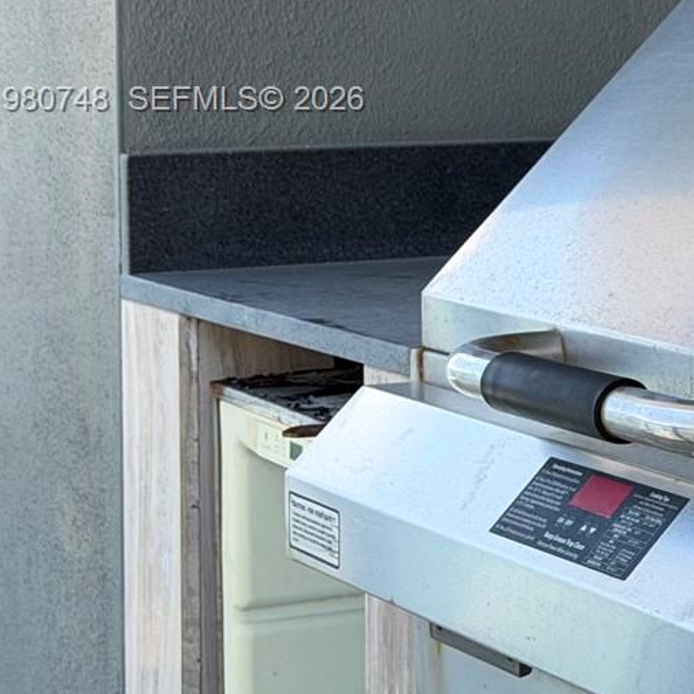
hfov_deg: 12.4
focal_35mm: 134
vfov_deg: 12.9
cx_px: 1033
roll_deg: +0.4
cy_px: 101
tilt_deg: -3.1
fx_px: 3039
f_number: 1.78
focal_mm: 6.76
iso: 80
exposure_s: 1/975
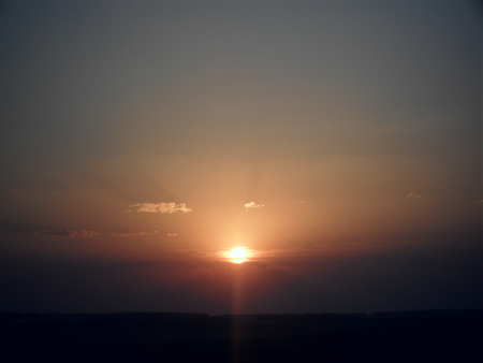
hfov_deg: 18.7
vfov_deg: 14.1
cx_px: 242
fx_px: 1466
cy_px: 182
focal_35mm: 105
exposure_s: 1/180
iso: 100
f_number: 15.2
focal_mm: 18.9
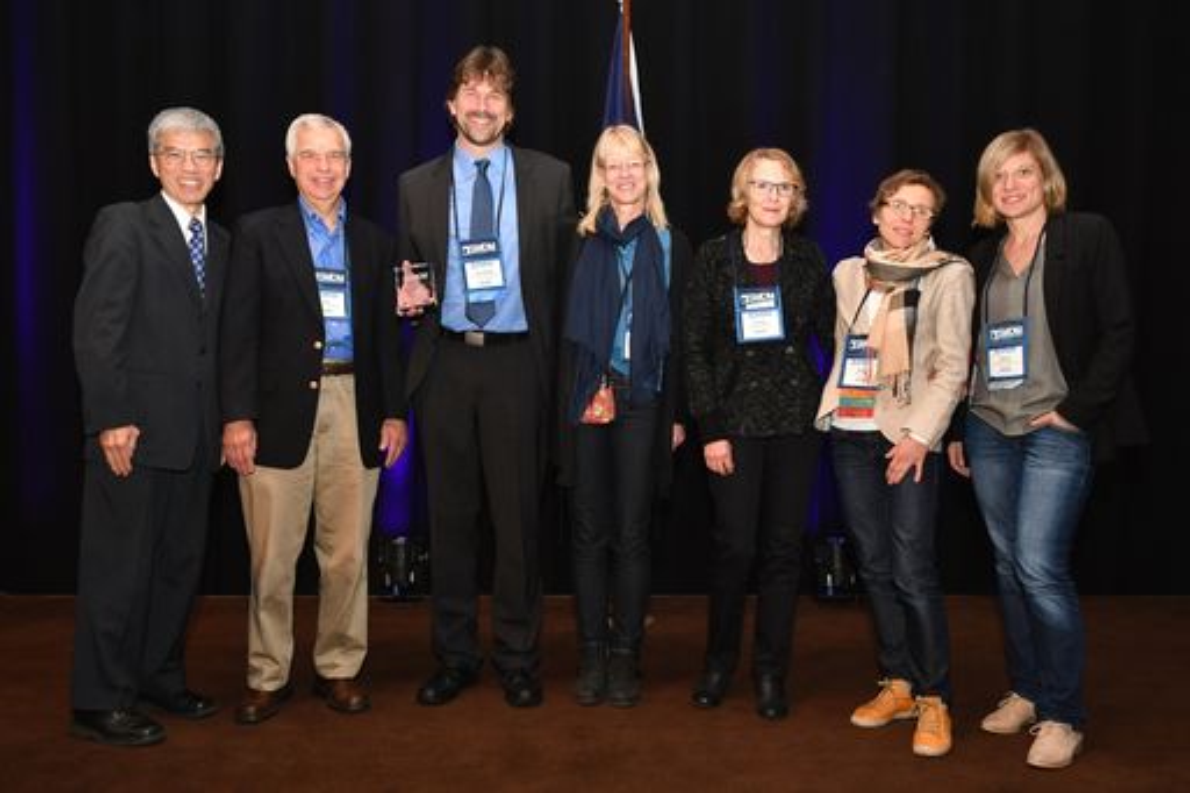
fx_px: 991
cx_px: 595
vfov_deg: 43.6
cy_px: 396
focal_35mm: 30
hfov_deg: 61.9
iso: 640
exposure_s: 1/60
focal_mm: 20
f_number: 6.3
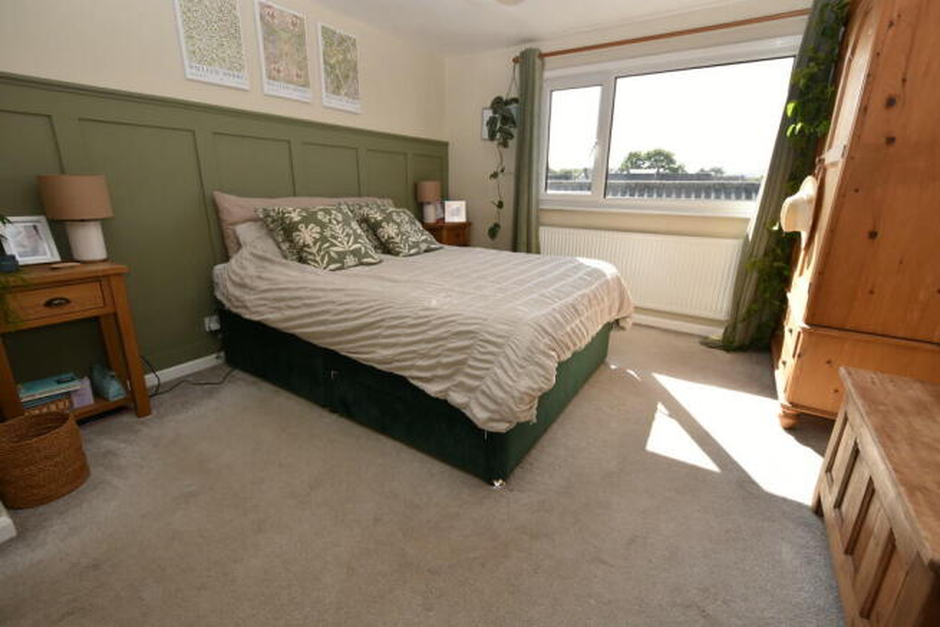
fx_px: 392
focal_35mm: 15
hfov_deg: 100.4
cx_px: 470
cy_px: 314
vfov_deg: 77.4
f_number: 5.6
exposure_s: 1/125
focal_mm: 10
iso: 125
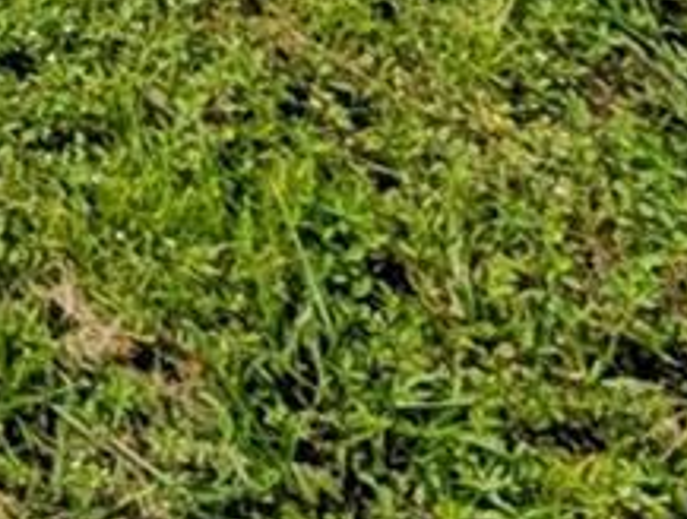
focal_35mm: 88
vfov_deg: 10.0
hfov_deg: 14.5
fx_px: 1751
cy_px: -1209
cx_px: -956
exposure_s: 1/4505
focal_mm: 2.02
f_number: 1.7
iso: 54
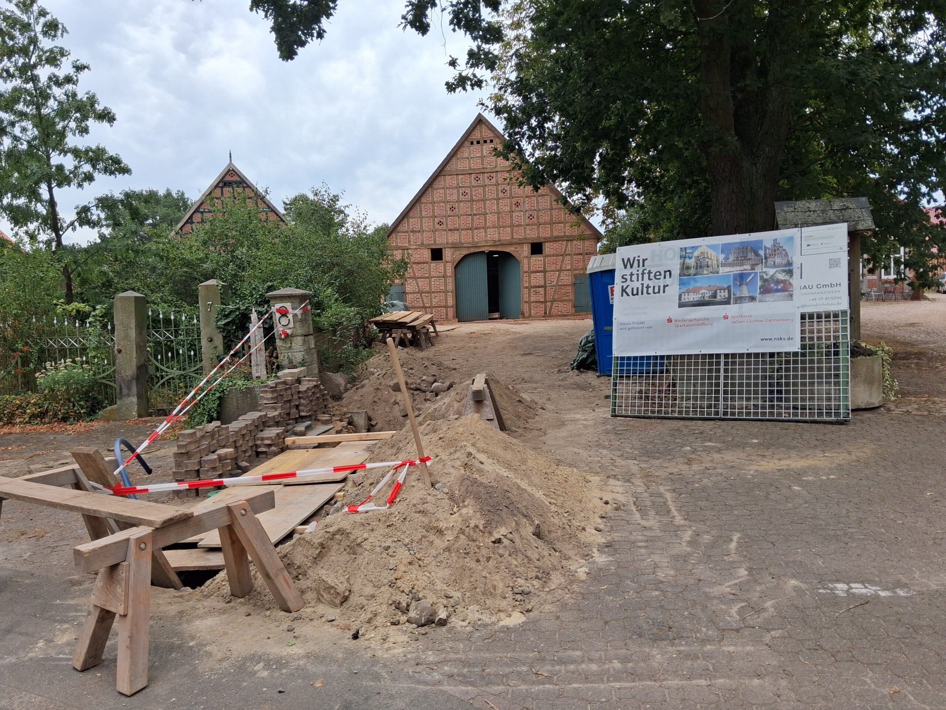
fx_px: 738
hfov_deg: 65.3
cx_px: 473
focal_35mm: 27
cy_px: 355
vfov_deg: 51.4
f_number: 1.8
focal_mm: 4
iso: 25
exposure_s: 1/287
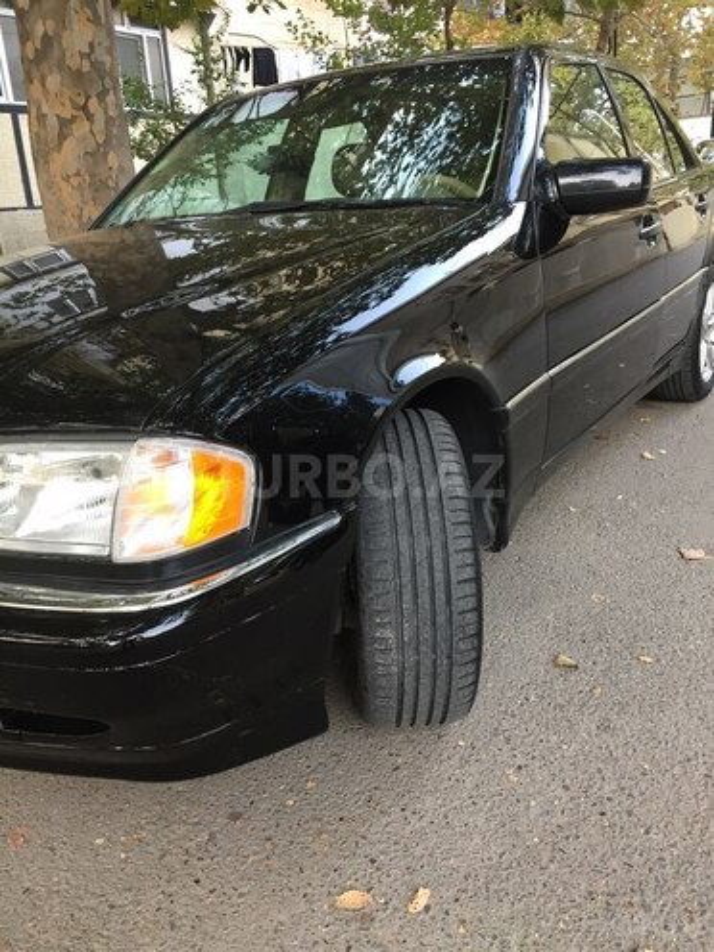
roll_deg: +4.0
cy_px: 476
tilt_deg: -18.9
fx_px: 798
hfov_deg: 48.2
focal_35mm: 29
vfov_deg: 61.7
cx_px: 357
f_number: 2.2
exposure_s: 1/33
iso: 64
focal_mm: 4.15
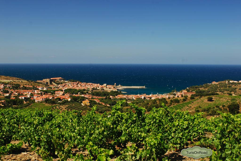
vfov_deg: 29.0
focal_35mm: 46
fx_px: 311
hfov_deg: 42.3
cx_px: 120
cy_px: 80
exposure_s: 1/80
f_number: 8
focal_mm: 31
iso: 100
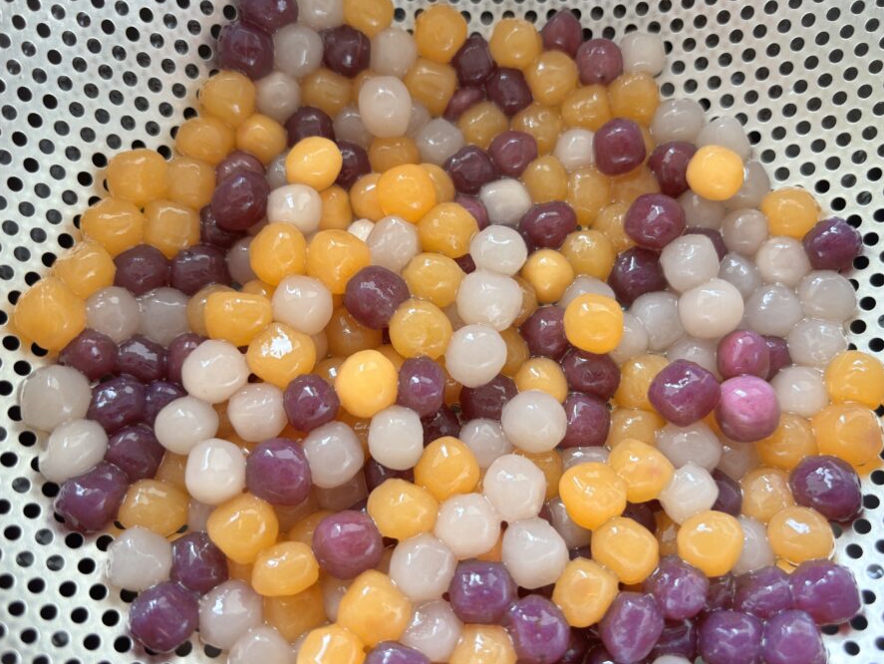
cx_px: 454
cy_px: 346
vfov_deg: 46.8
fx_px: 766
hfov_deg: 59.9
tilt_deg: -73.9
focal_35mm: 30
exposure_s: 1/50
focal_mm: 5.96
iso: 80
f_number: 1.6
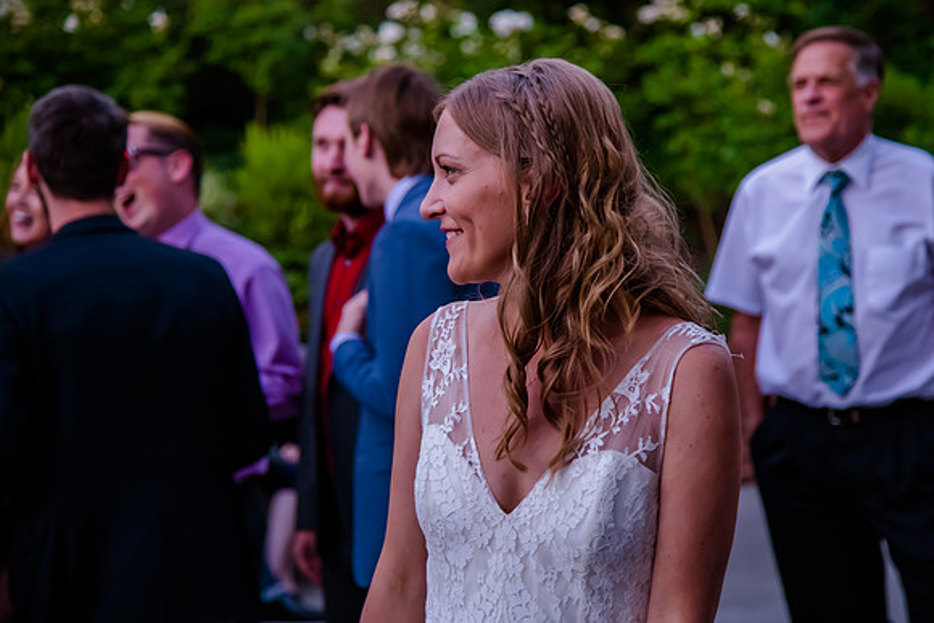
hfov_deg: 21.4
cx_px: 523
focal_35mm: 95
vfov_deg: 14.4
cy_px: 274
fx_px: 2469
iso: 3200
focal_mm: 85
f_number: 4
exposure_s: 1/640
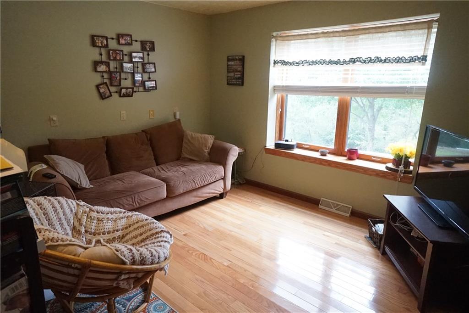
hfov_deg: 73.8
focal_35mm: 24
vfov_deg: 53.1
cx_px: 234
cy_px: 156
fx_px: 313
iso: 5000
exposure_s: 1/160
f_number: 6.3
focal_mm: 16
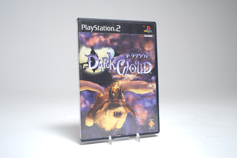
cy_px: 79
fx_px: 237
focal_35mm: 36
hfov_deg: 53.1
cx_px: 118
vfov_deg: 36.9
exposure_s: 1/4
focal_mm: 36
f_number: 4
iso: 64
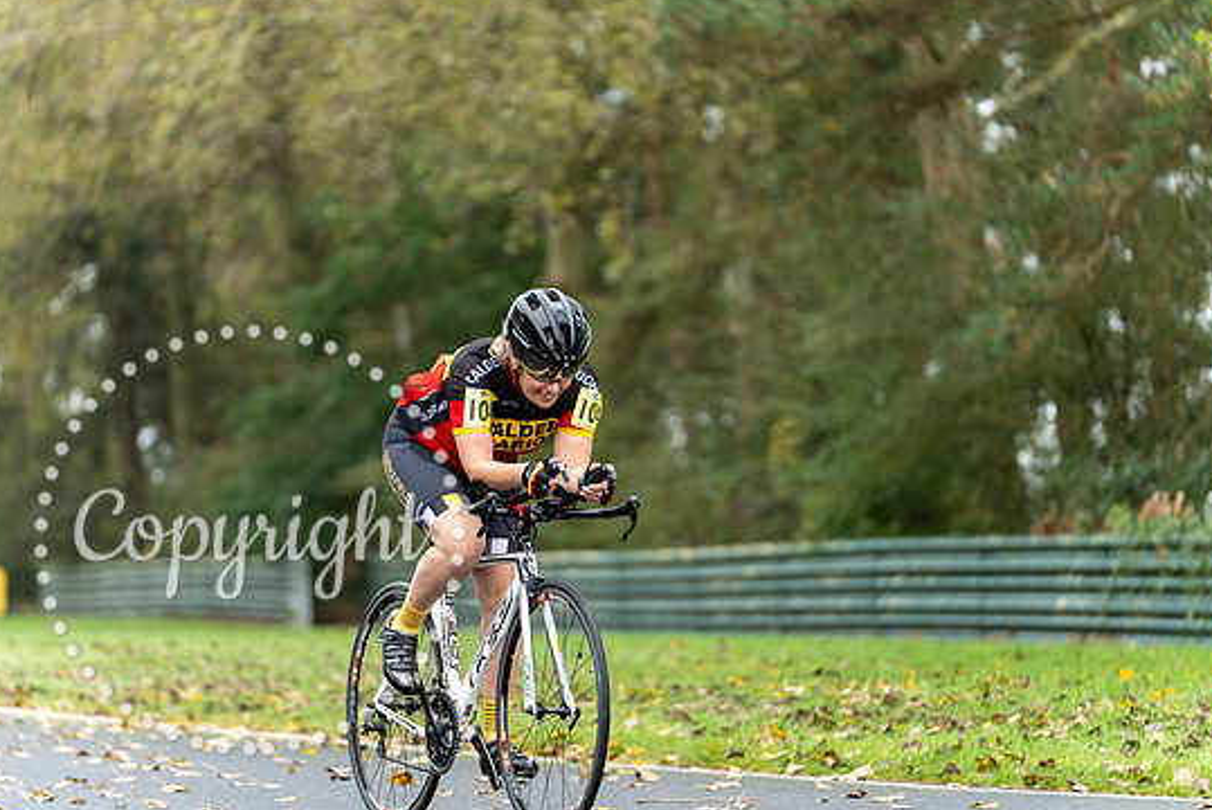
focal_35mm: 169
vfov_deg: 8.1
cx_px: 603
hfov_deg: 12.2
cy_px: 422
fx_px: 5692
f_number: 2.8
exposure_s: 1/1000
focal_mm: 157
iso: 800
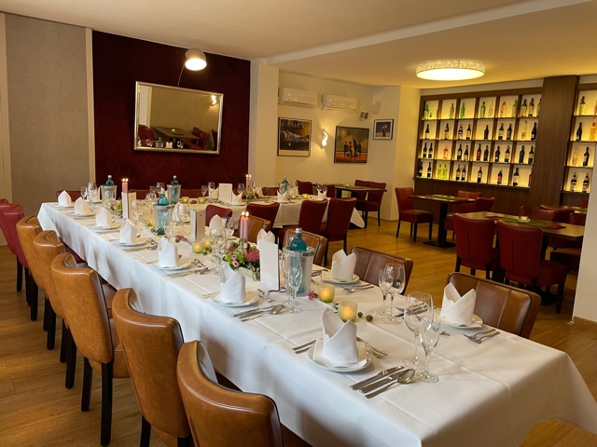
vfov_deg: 53.1
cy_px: 224
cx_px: 298
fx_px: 448
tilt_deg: -8.8
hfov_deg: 67.3
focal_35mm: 26
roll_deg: -2.3
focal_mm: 4.2
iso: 64
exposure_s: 1/50
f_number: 1.6
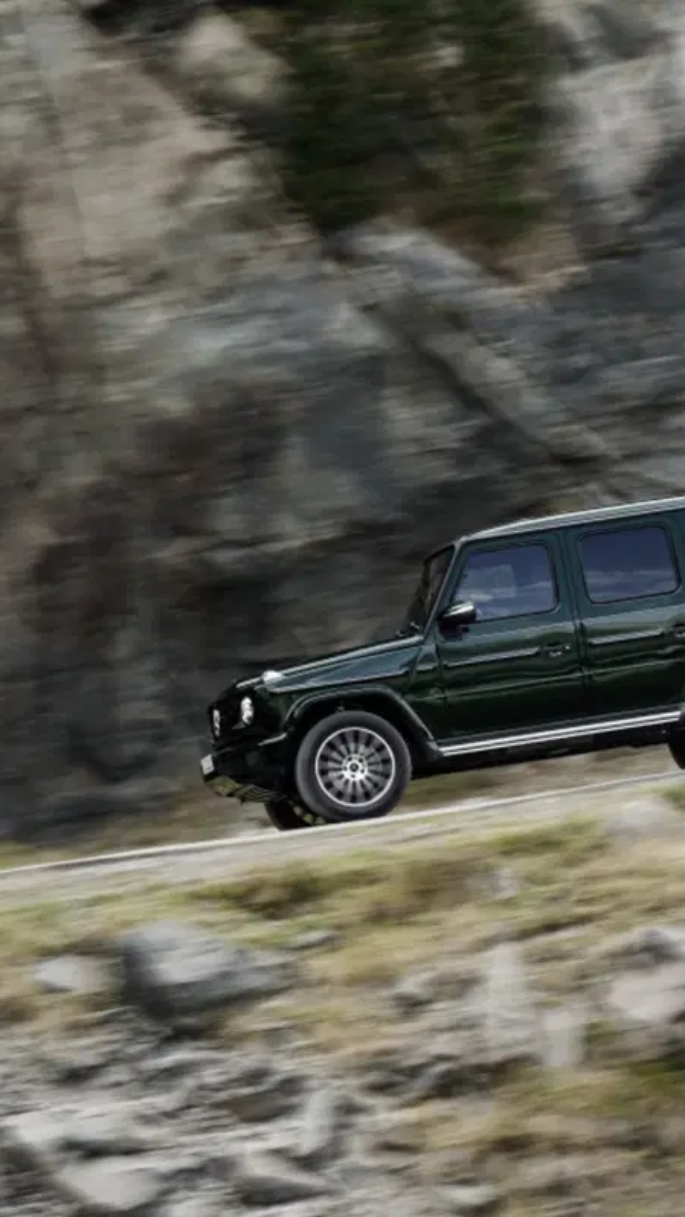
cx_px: 614
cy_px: 608
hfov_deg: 1.3
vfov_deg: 2.3
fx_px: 30508
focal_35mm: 945
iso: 800
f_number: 5.6
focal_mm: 400
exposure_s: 1/1000
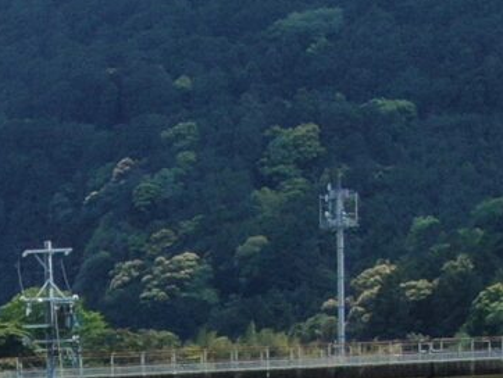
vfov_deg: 6.6
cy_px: 1013
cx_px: -250
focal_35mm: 212
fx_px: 3083
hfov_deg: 9.1
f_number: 3.1
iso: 100
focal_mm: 5.22
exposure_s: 1/1000
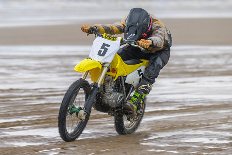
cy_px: 84
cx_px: 116
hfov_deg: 6.4
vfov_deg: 4.2
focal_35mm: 324
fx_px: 2089
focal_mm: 185
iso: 64
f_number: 4
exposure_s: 1/250
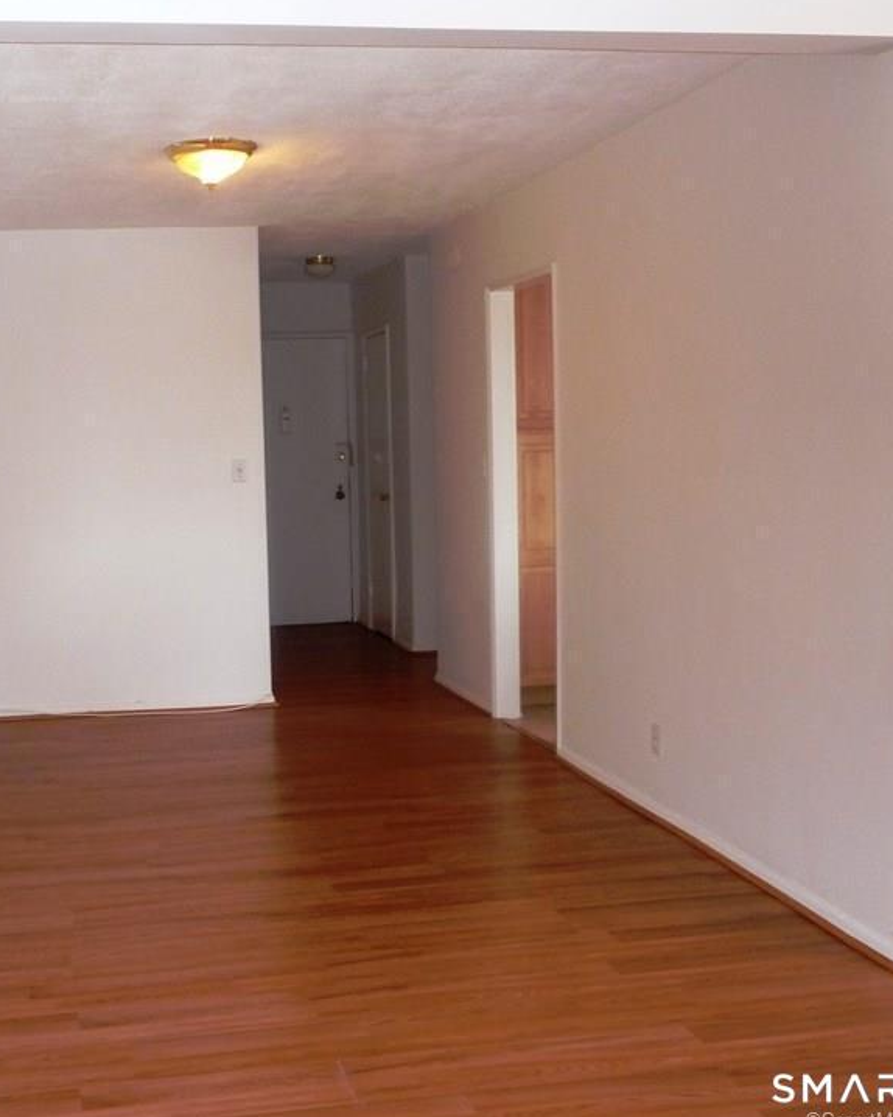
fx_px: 1289
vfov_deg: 46.8
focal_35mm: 39
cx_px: 233
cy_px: 538
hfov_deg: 37.4
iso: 320
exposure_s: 1/30
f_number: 3.3
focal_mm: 4.7
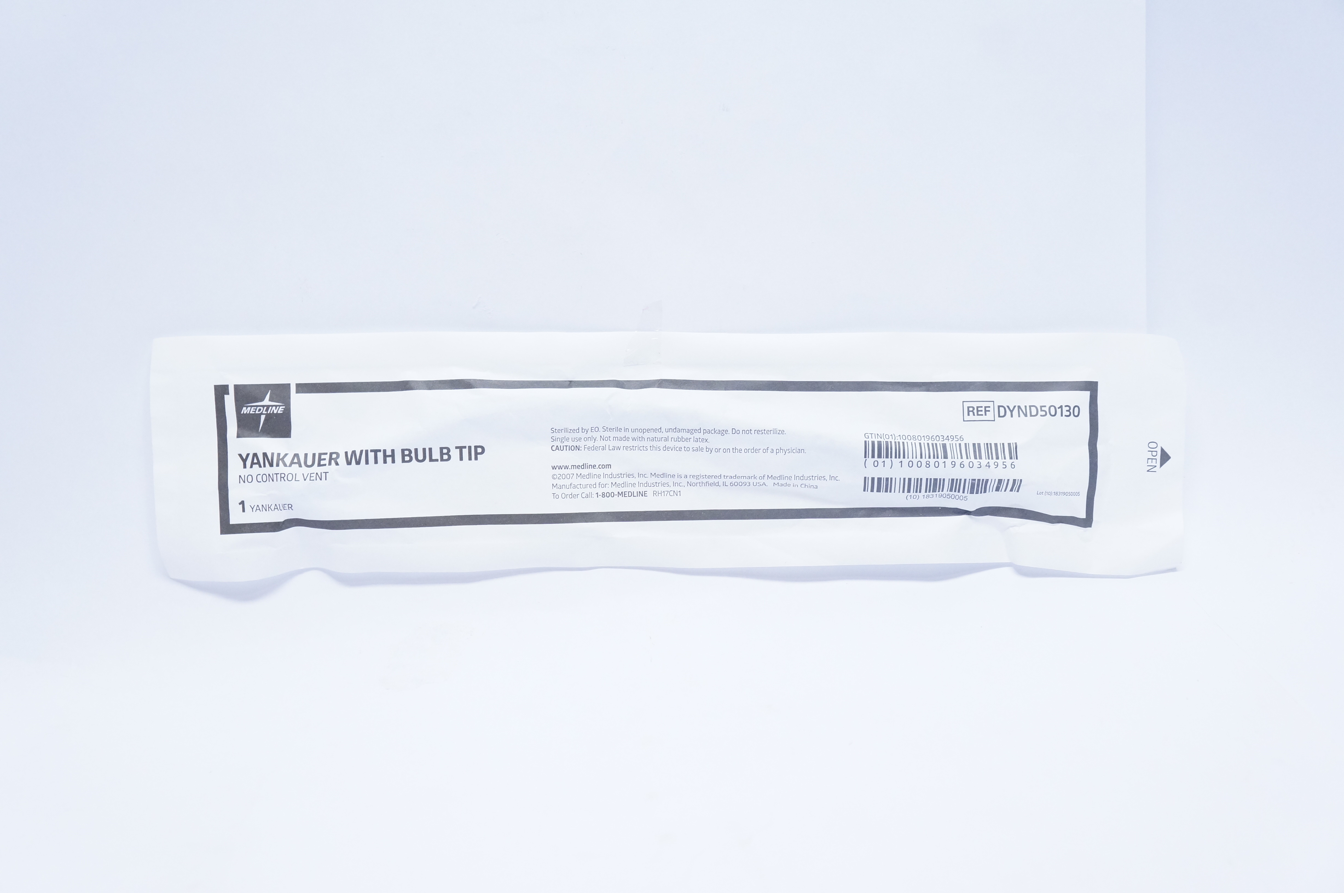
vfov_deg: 36.8
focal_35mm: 36
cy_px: 446
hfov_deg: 53.2
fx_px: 1343
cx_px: 672
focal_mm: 24
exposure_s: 1/125
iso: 1600
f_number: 5
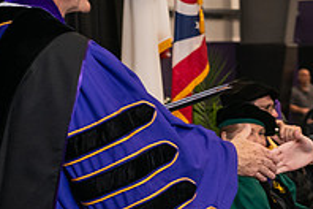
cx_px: 283
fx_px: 1678
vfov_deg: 7.1
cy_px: 88
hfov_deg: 10.6
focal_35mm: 193
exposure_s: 1/125
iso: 1600
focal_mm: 66
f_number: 5
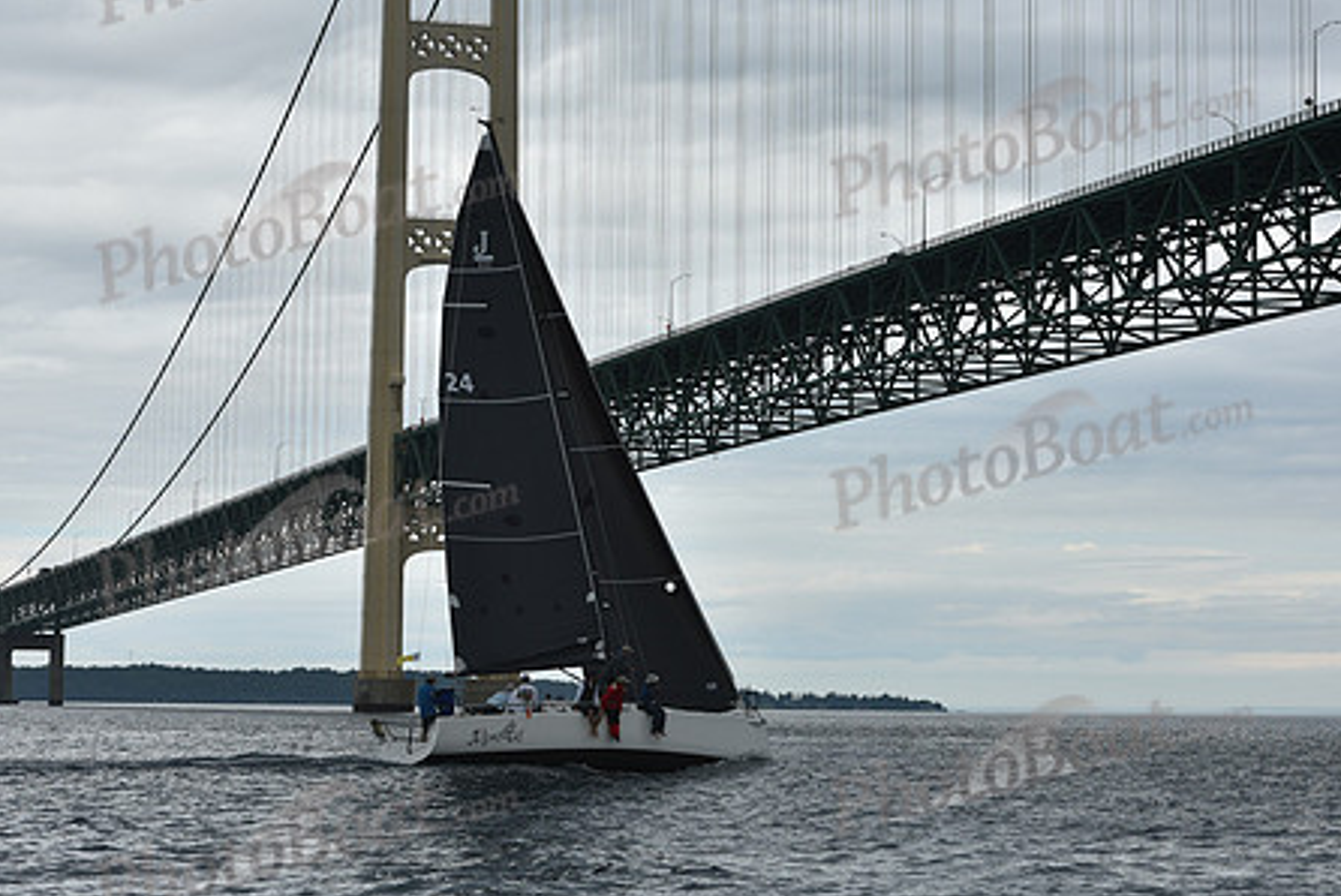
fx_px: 3392
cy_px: 338
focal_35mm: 91
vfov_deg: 15.0
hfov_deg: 22.4
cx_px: 677
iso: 250
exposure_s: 1/800
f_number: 8
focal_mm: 70
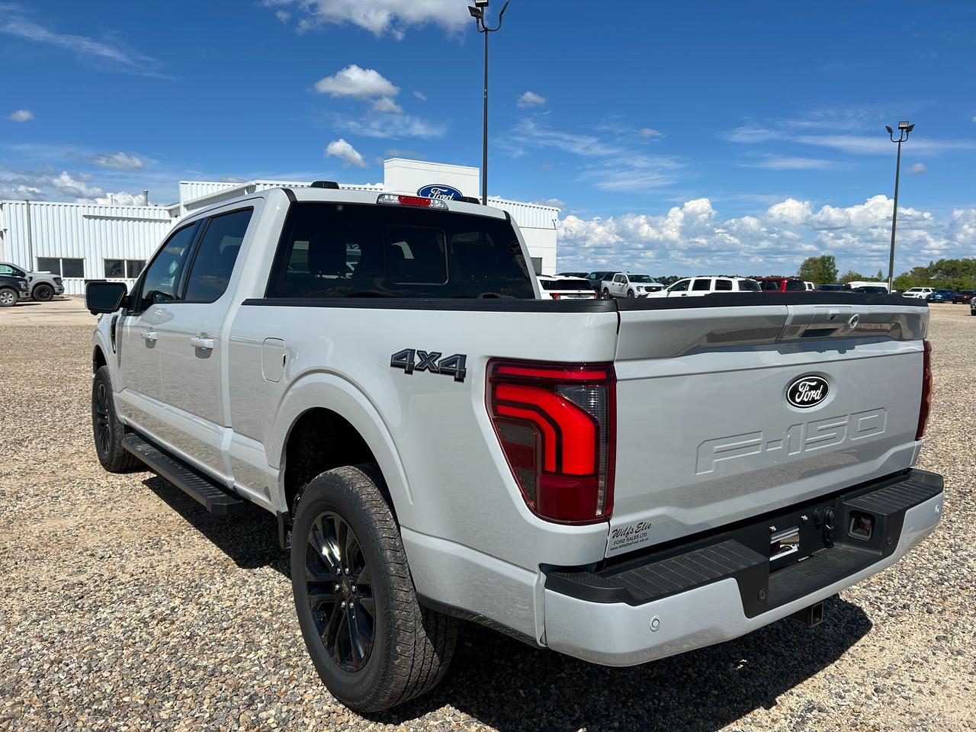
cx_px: 488
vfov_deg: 53.1
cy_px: 366
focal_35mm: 26
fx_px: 733
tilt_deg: -4.5
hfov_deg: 67.3
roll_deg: +0.4
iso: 50
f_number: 1.5
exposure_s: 1/6579
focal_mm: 5.7
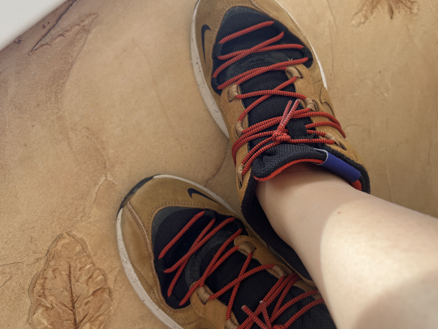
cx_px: 233
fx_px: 367
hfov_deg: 61.6
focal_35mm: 29
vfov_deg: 48.2
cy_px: 154
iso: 50
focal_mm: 5.7
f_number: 1.5
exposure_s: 1/381
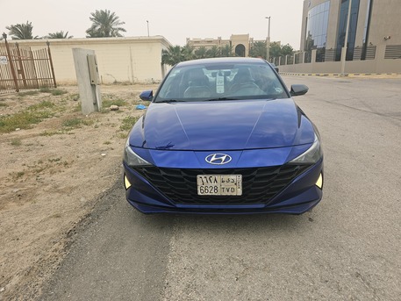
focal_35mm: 23
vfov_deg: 58.9
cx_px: 200
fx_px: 267
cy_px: 150
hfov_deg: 73.9
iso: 25
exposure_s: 1/180
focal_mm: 6.3
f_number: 1.7
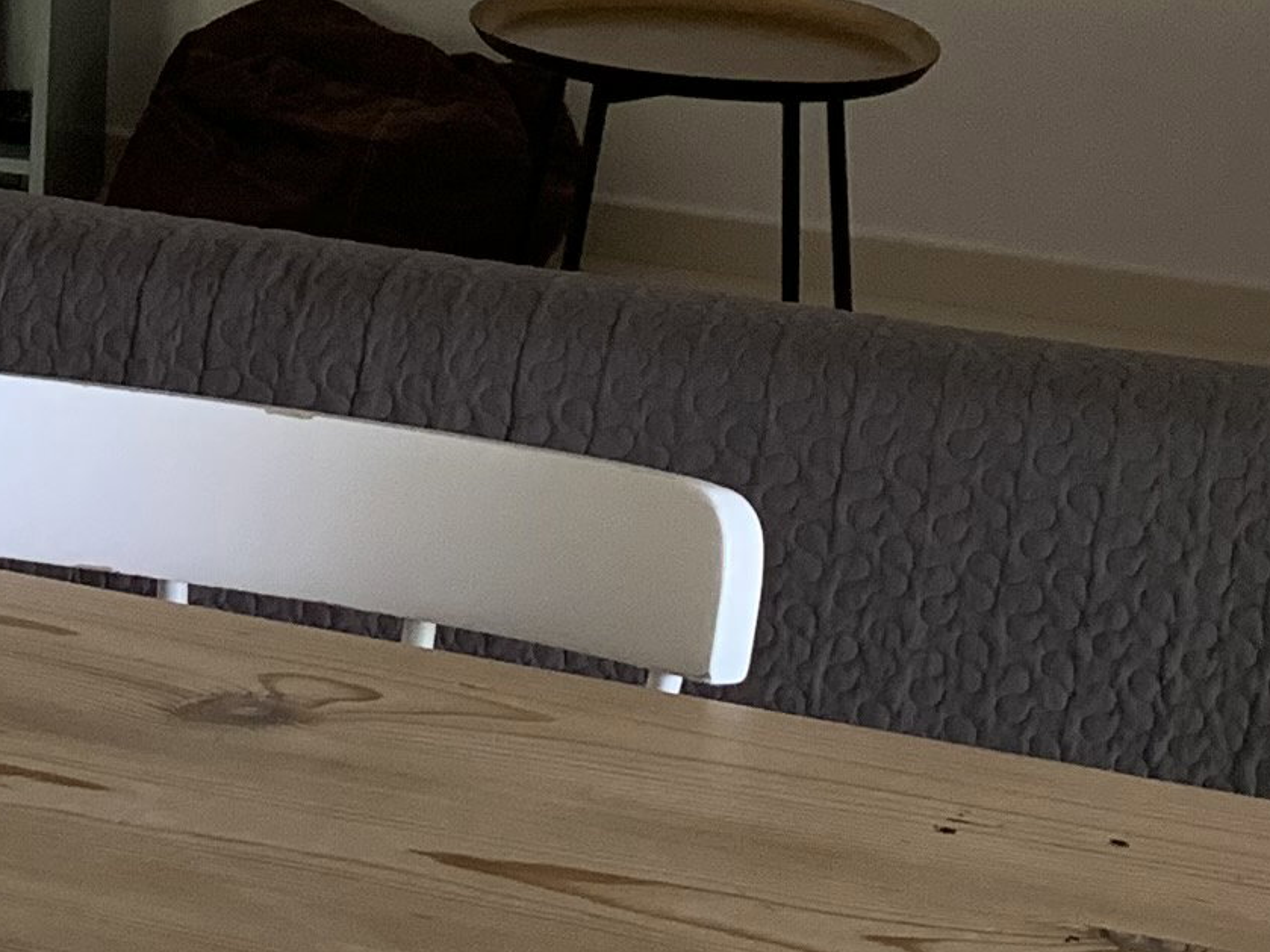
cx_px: -864
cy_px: -219
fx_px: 4585
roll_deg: -1.3
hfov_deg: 14.3
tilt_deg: -9.4
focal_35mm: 125
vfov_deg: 11.6
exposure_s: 1/60
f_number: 1.8
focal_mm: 4.25
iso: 125
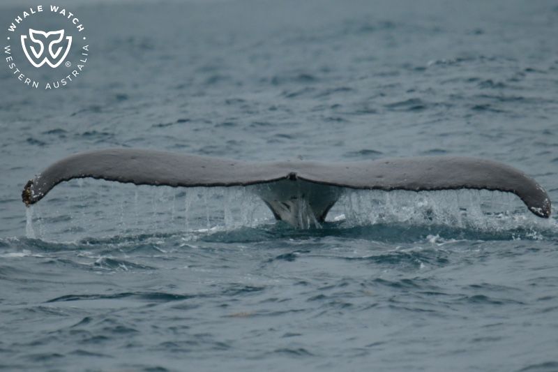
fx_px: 9297
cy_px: 186
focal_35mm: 600
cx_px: 279
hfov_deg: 3.4
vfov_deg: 2.3
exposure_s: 1/8000
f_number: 6.3
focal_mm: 600
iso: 1600
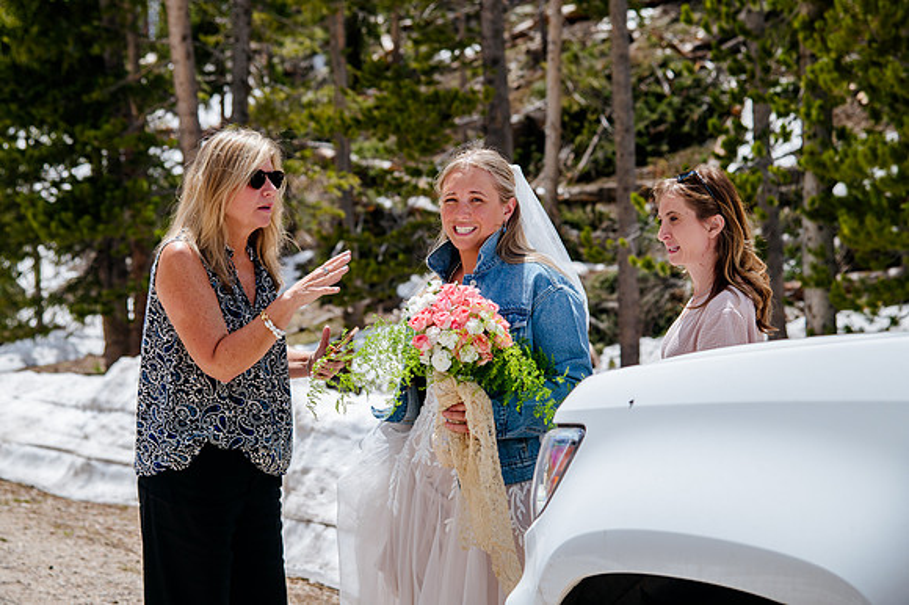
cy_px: 258
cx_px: 427
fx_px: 2173
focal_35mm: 86
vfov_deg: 15.8
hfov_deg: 23.6
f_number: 5
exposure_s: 1/320
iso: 200
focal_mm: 75
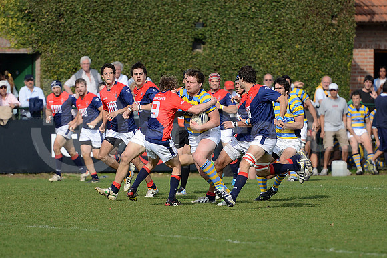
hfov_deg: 10.5
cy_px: 129
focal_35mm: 195
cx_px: 194
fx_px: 2097
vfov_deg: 7.0
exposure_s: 1/2000
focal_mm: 195
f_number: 2.8
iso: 250
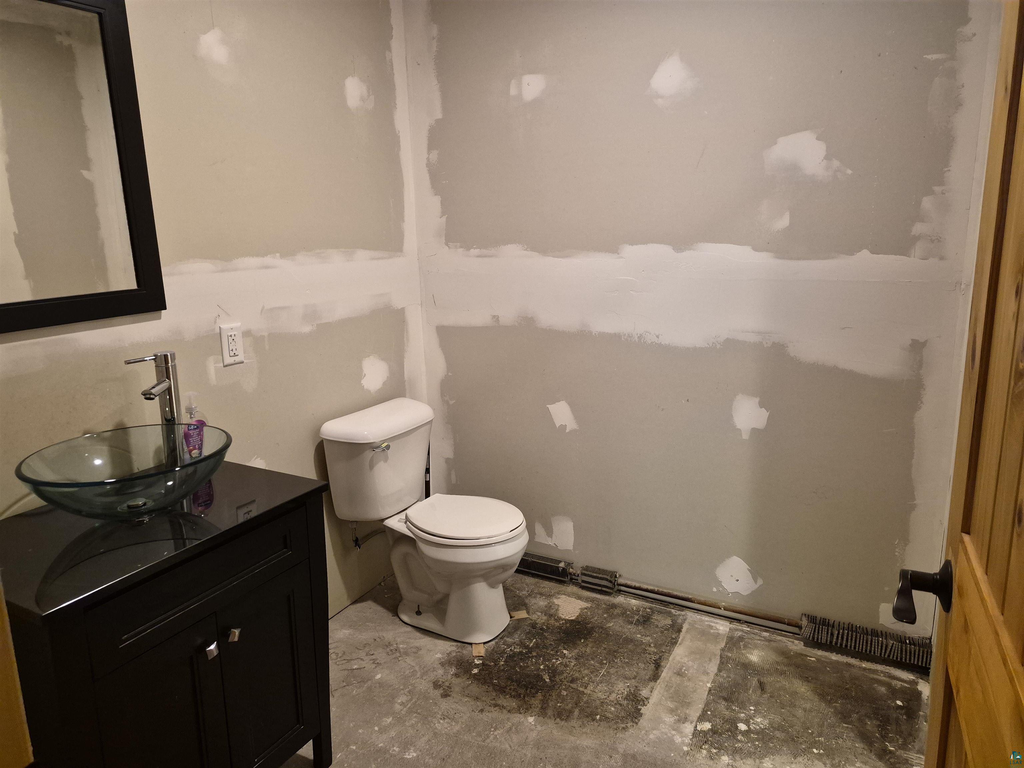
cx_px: 512
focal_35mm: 23
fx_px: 680
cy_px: 384
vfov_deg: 58.9
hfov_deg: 73.9
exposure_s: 1/120
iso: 1000
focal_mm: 5.4
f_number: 1.8
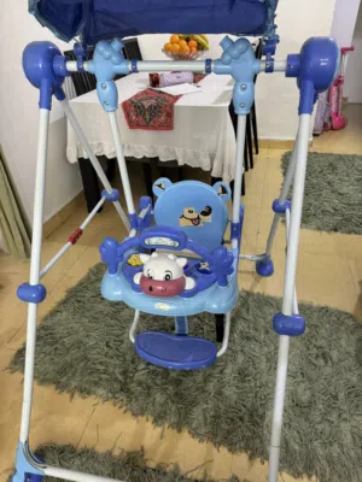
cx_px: 181
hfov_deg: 56.8
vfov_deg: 71.6
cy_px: 241
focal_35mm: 24
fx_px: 335
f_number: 1.78
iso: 200
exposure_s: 1/66
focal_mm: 6.76
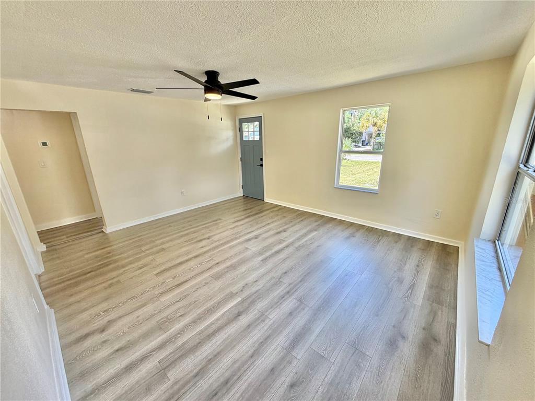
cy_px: 200
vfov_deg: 85.7
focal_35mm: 14
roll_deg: +2.1
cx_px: 268
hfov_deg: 102.1
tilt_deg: -16.1
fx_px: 216
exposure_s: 1/120
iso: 80
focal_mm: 2.22
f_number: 2.2
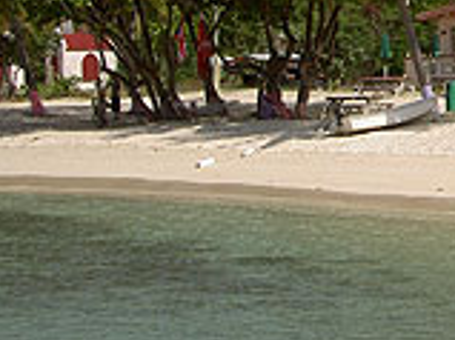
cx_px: 521
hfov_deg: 12.4
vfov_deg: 9.4
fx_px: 2049
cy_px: -56
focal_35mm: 156
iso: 100
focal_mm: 11.3
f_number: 5.5
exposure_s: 1/625
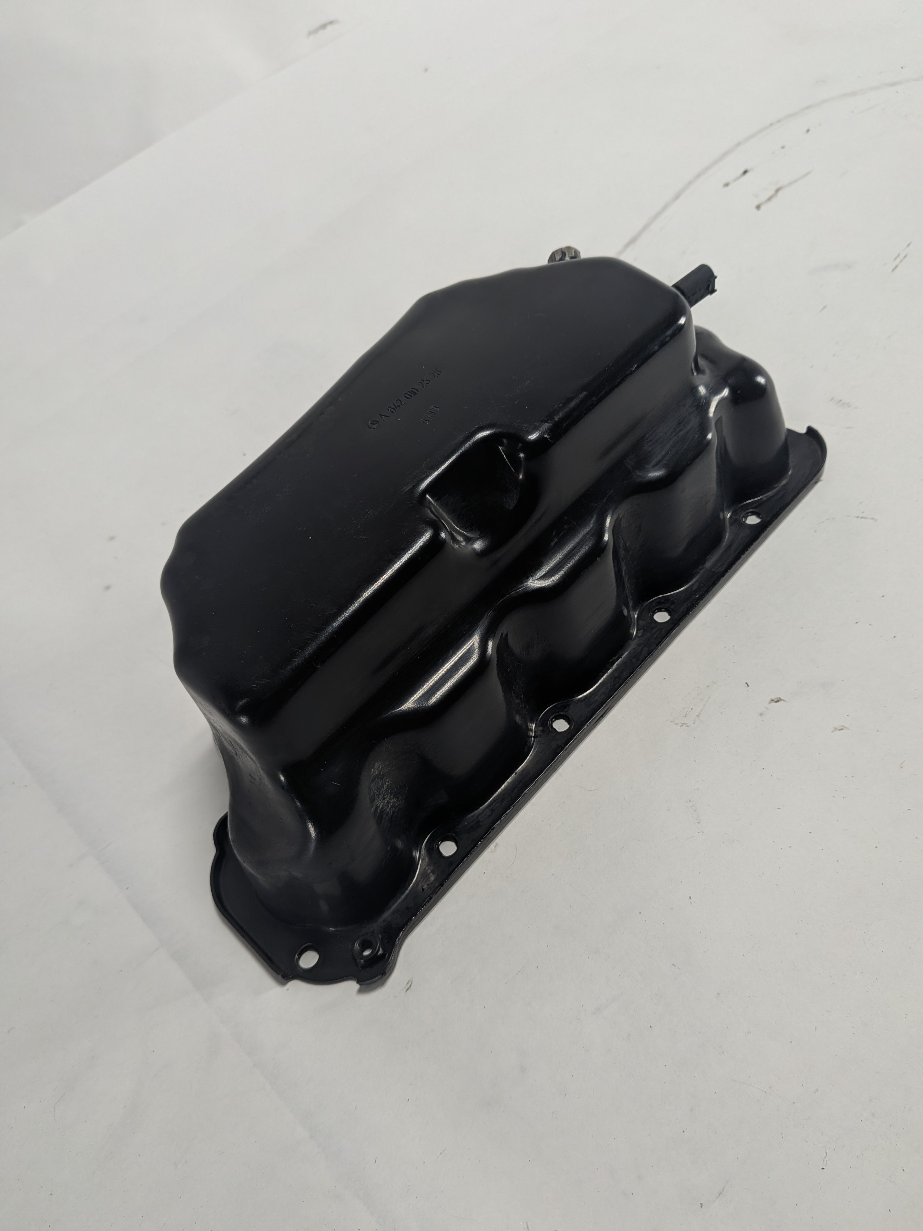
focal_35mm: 24
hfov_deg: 56.8
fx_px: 853
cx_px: 462
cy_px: 616
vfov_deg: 71.6
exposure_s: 1/275
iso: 29
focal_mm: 4.53
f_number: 1.7
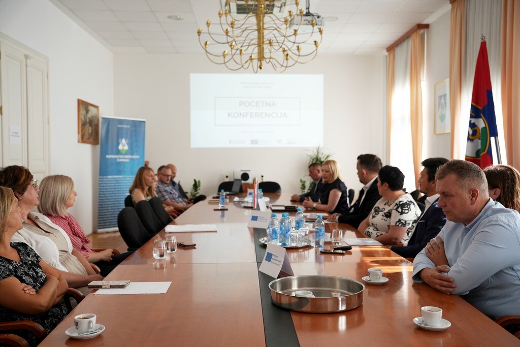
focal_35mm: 36
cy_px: 174
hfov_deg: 52.6
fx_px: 526
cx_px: 260
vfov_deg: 36.5
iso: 250
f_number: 4
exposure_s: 1/160
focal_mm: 36.4
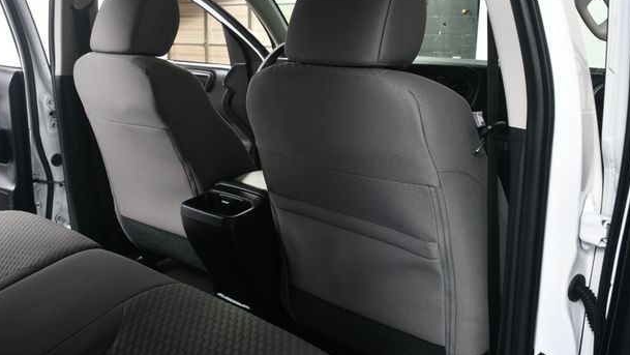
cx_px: 321
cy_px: 147
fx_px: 551
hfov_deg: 59.5
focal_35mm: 33
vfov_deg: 35.6
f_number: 5.6
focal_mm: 20
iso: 100
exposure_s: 1/160
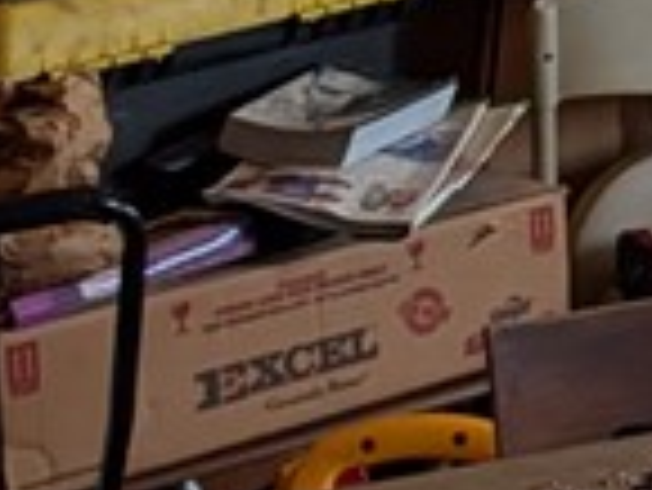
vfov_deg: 8.5
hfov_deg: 10.1
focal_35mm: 169
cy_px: -382
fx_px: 3186
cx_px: 1599
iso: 23
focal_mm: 6.9
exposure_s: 1/120
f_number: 1.68
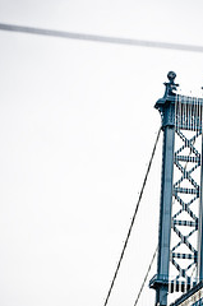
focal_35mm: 135
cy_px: 214
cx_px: 158
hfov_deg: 10.1
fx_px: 1147
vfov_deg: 15.2
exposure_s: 1/80
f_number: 4.8
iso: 200
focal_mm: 48
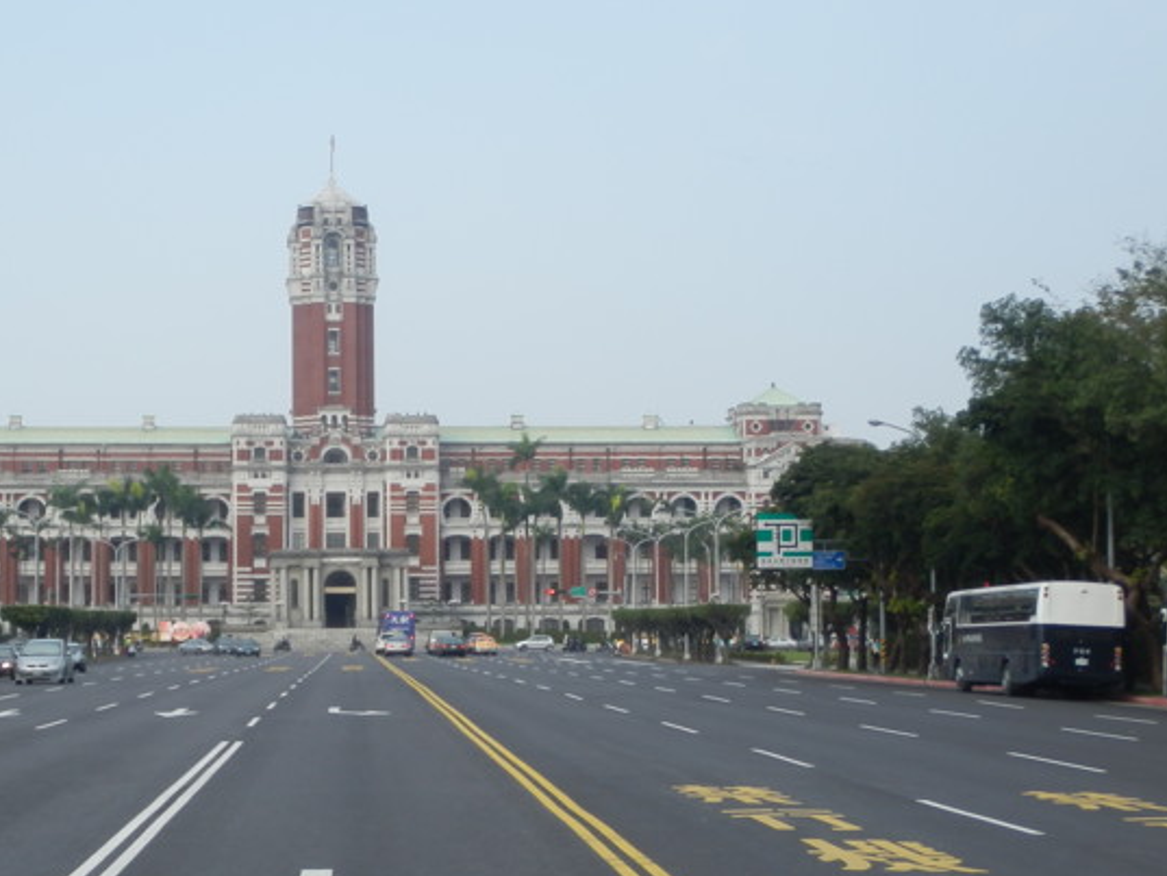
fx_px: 2563
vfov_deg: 19.4
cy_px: 509
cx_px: 311
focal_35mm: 76
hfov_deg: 25.4
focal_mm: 9.2
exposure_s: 1/320
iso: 80
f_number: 4.3
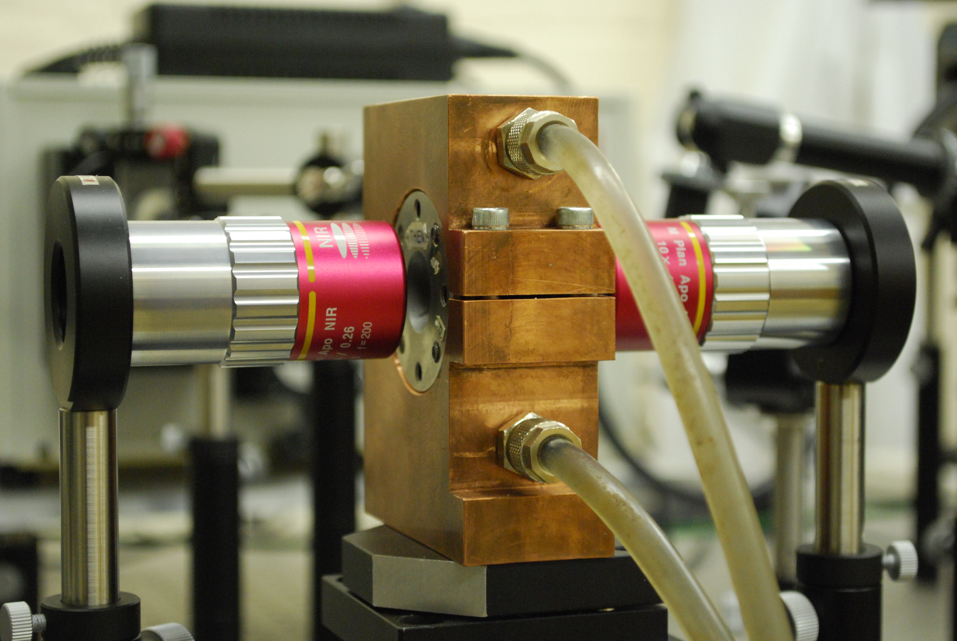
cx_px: 478
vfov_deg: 19.0
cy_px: 320
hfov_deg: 28.0
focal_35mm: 72
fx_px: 1916
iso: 1250
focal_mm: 48
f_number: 5.6
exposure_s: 1/30
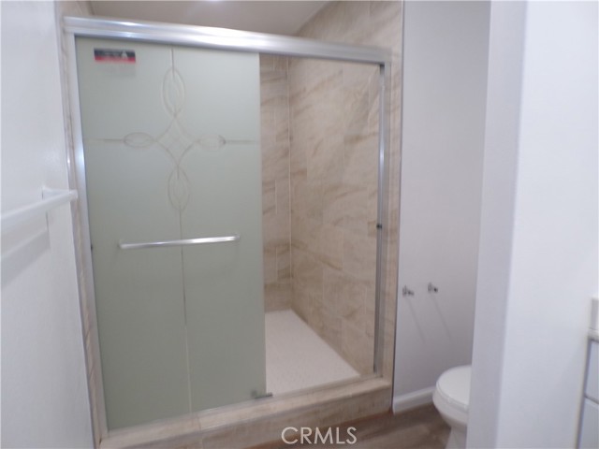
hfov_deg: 71.6
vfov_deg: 56.8
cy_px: 224
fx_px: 415
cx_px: 300
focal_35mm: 24
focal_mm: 4.3
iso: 200
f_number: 3
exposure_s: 1/30
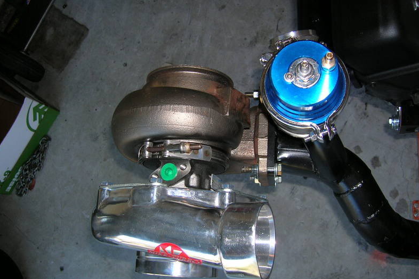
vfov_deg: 36.9
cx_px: 210
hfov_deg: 53.1
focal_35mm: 36
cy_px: 138
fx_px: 419
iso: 50
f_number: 2.9
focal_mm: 5.7
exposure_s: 1/60.1
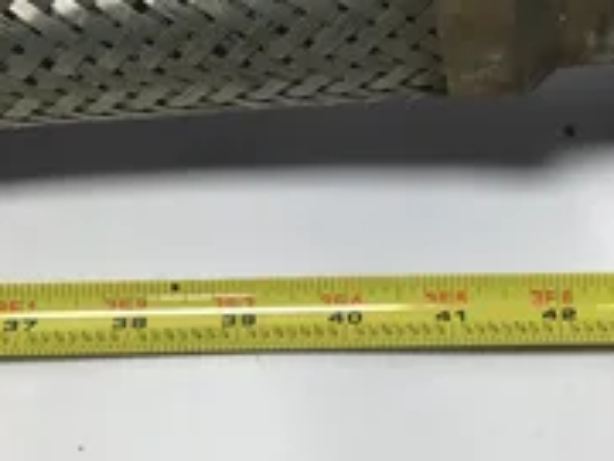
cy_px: 75
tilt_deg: -62.4
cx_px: 460
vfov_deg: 21.0
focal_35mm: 69
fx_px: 1224
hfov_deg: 27.8
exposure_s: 1/120
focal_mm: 3.3
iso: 25
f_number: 2.4
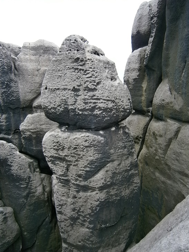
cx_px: 94
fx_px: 189
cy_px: 126
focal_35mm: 26
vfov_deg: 67.3
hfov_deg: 53.1
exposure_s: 1/100
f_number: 2.8
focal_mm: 4.7
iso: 80
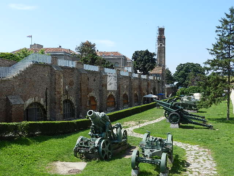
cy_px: 88
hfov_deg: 49.0
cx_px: 117
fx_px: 257
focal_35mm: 38
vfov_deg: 37.7
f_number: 4
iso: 160
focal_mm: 6.9
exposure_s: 1/800
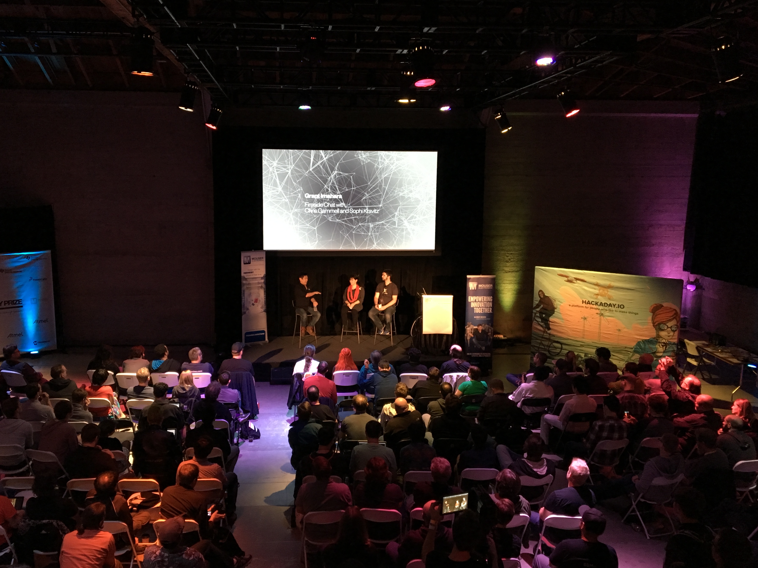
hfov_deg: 55.3
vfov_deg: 42.9
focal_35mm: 33
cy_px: 298
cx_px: 348
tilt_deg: -8.4
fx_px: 723
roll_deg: -0.4
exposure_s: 1/30
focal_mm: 4.15
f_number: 2.2
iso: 125
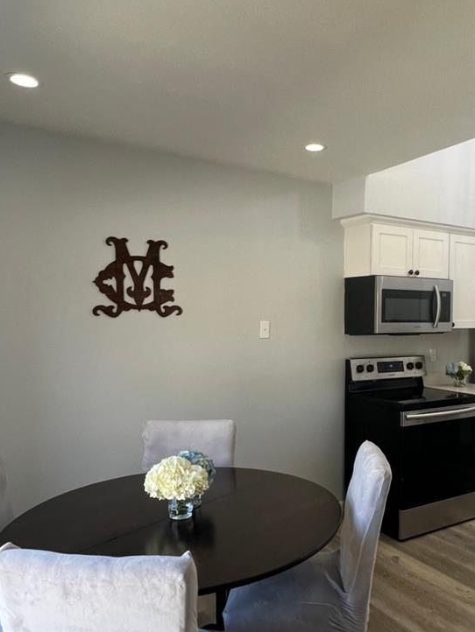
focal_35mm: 27
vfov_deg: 65.2
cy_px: 347
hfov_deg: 50.3
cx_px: 323
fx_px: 494
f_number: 1.8
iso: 64
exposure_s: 1/99
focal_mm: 1.57
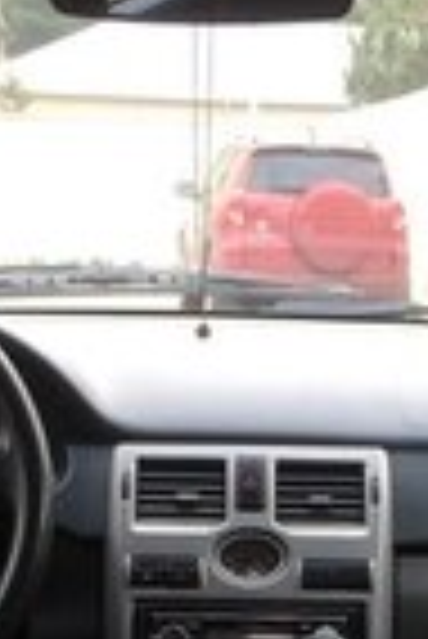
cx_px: 302
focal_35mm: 105
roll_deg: +0.3
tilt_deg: -18.4
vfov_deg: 18.4
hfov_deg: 13.0
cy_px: 770
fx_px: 1868
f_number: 2.2
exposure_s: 1/50
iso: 50
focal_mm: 4.15
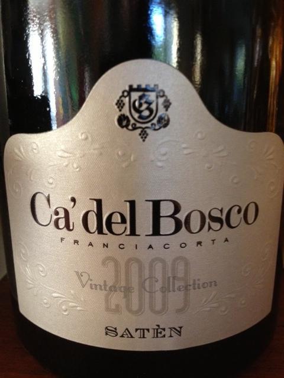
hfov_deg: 40.7
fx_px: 383
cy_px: 189
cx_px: 142
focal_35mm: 35
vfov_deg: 52.6
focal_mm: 4.28
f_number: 2.4
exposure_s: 1/20
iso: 320
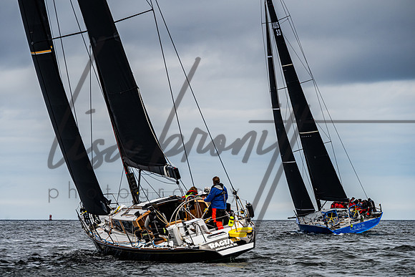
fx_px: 3067
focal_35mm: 266
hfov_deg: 7.7
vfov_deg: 5.2
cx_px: 199
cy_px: 160
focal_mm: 210
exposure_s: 1/2000
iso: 500
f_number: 8
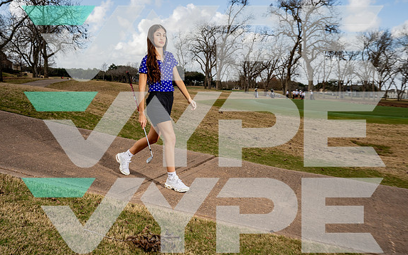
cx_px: 205
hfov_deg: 55.3
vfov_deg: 36.3
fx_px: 389
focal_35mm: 35
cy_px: 130
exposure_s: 1/250
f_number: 8
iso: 100
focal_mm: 34
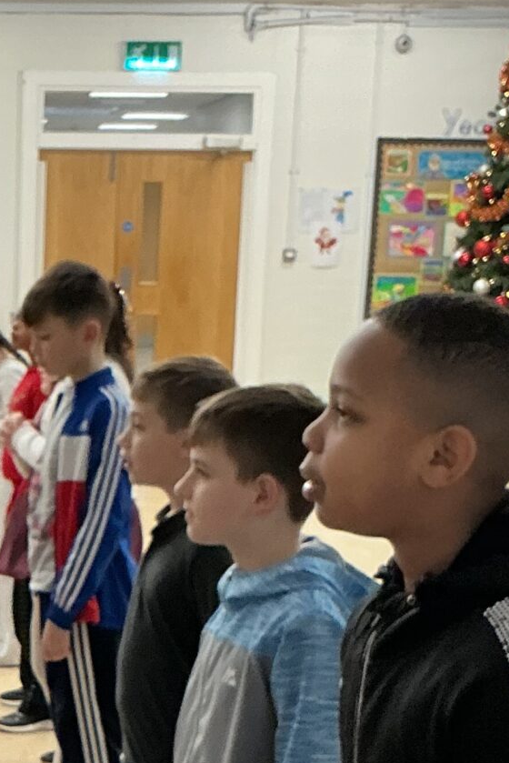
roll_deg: -0.1
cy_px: 659
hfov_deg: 14.5
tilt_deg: -13.6
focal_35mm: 92
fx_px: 1949
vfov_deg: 21.7
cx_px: -80
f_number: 1.8
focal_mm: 3
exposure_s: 1/50
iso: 80
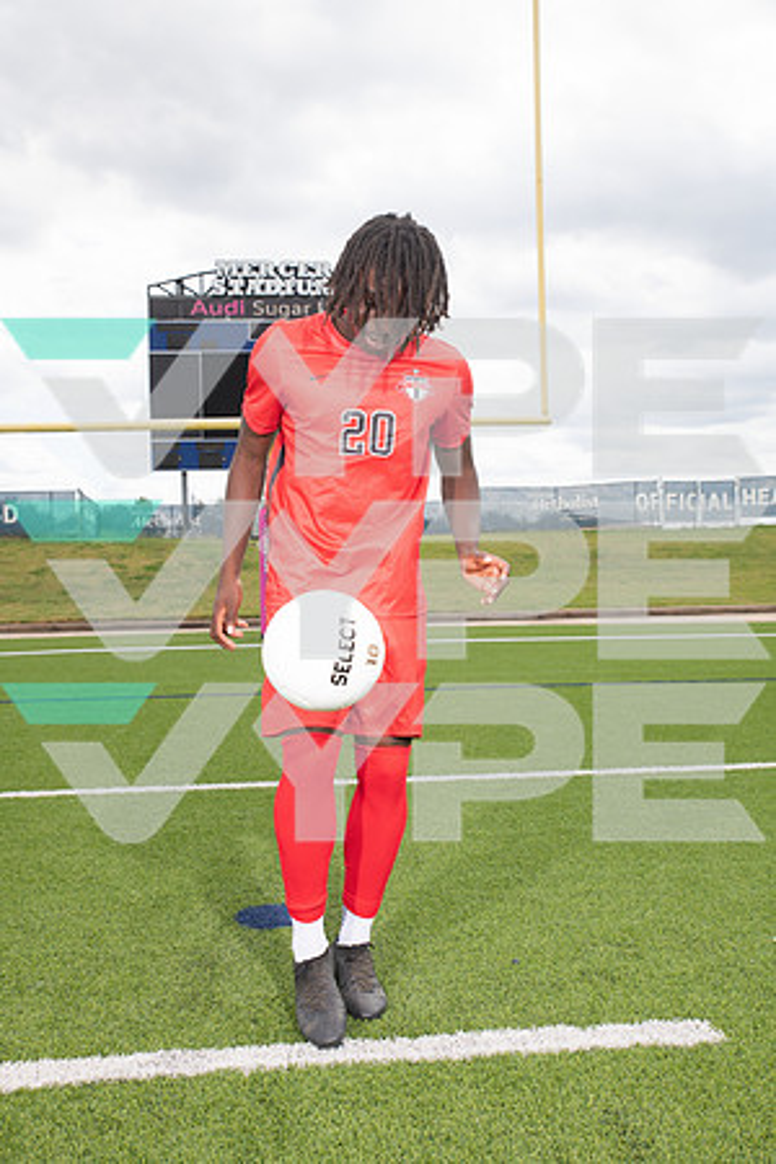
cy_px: 582
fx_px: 1099
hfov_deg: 38.9
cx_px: 388
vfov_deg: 55.8
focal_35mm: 34
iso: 125
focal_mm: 34
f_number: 7.1
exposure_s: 1/400
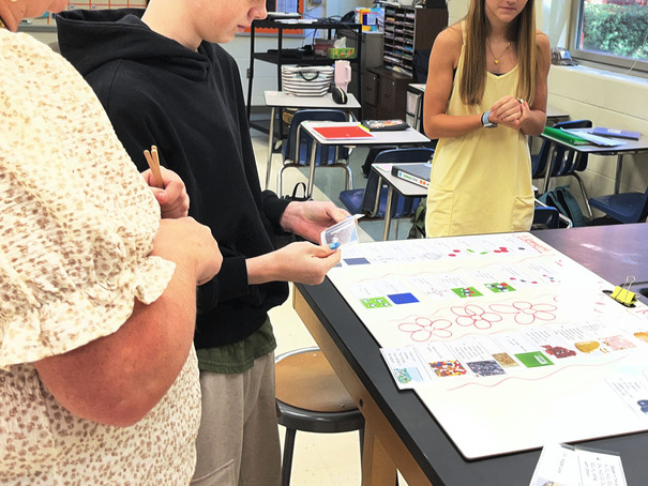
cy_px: 123
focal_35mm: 44
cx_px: 393
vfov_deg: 32.3
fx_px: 824
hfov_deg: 42.7
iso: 80
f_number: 1.6
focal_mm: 5.1
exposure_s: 1/120
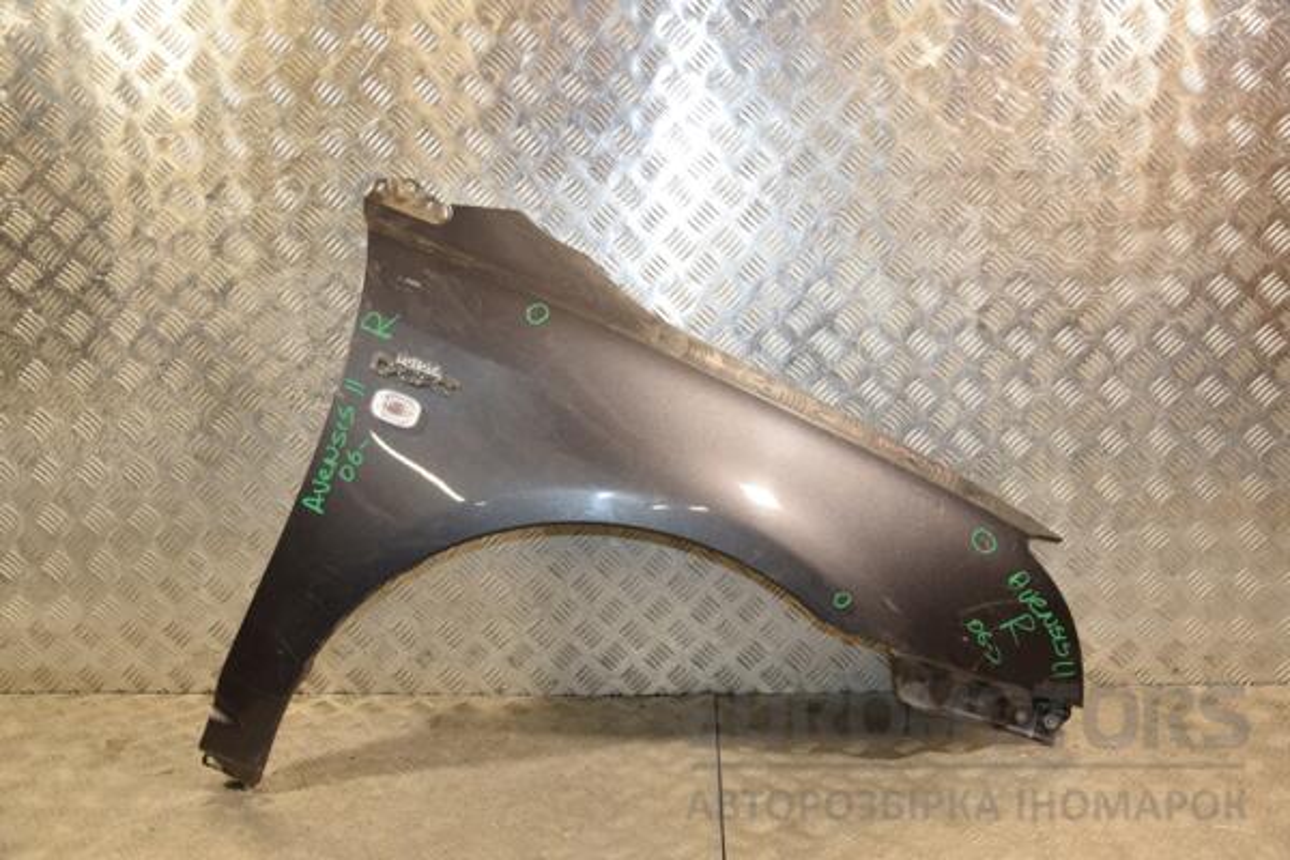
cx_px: 645
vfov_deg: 36.9
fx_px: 1290
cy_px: 430
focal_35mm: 36
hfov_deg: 53.1
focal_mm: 24
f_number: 5
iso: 800
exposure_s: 1/160
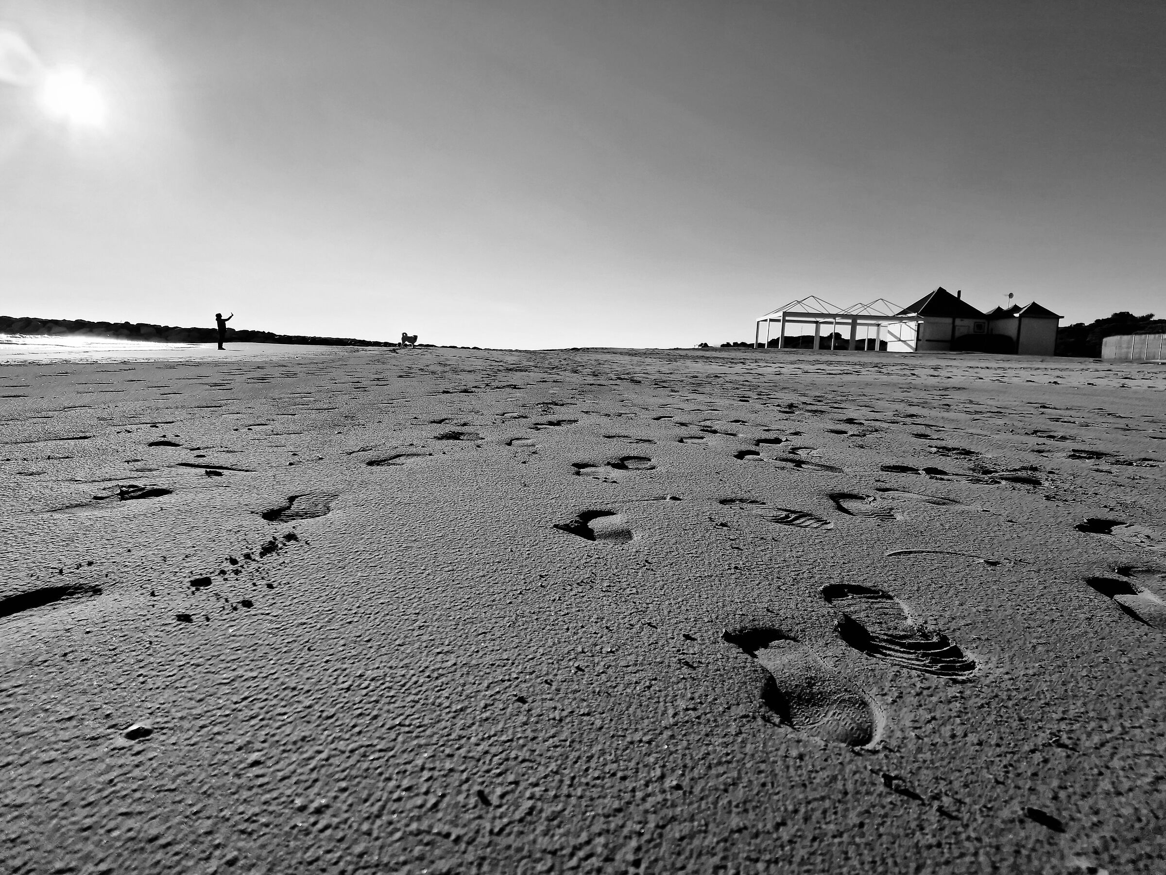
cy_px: 438
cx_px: 583
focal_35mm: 23
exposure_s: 1/3333
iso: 50
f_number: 1.8
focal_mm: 6.4
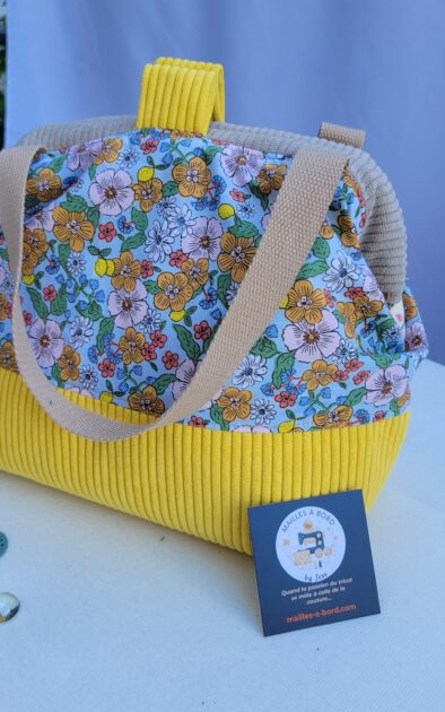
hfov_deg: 36.2
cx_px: 194
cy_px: 301
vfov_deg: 55.1
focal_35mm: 35
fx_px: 679
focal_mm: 5.4
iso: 40
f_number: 1.8
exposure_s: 1/180
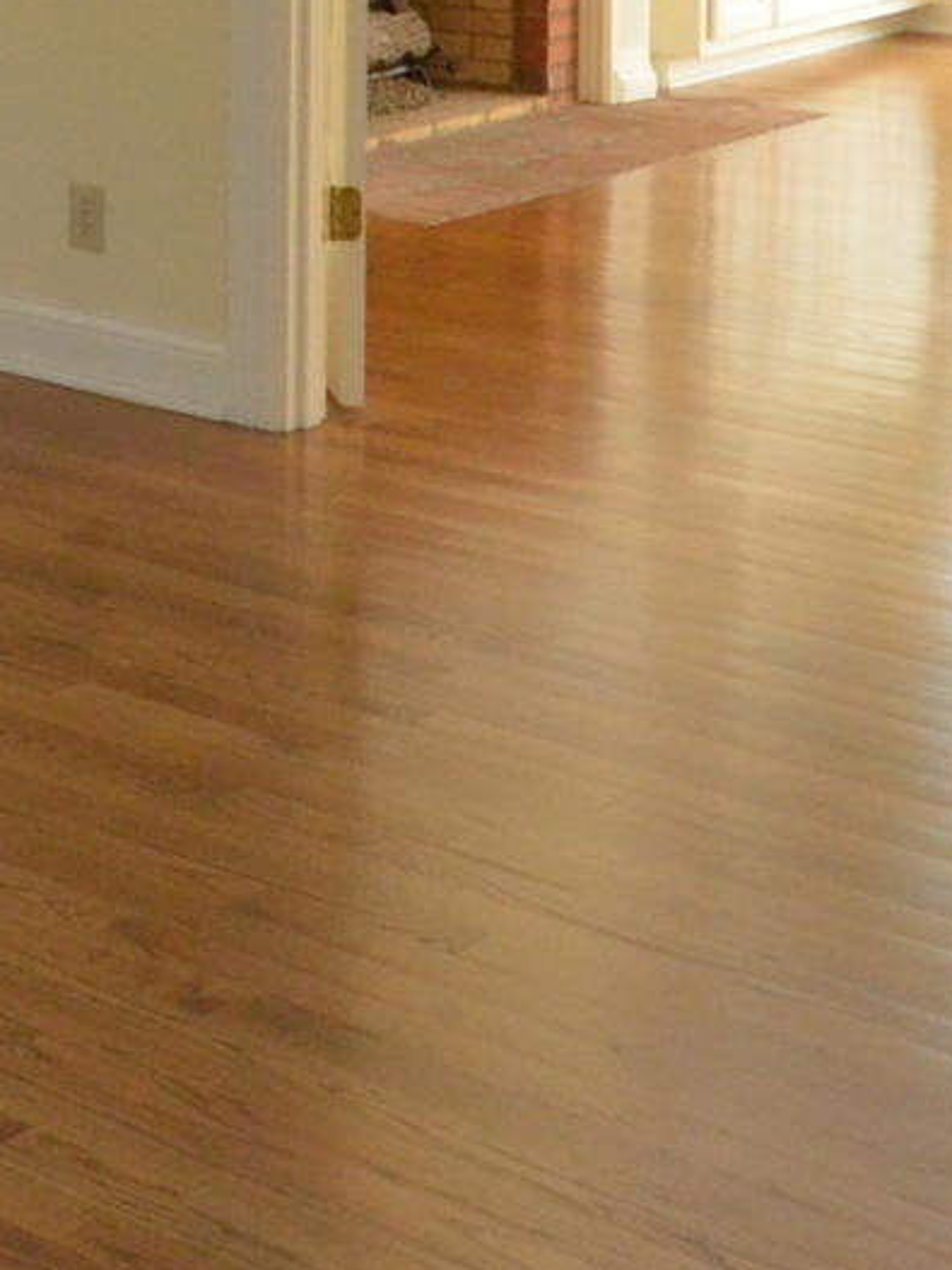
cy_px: -298
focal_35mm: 82
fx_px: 3008
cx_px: -762
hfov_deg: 15.5
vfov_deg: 21.9
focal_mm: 10
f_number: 4
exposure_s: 1/60
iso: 1400
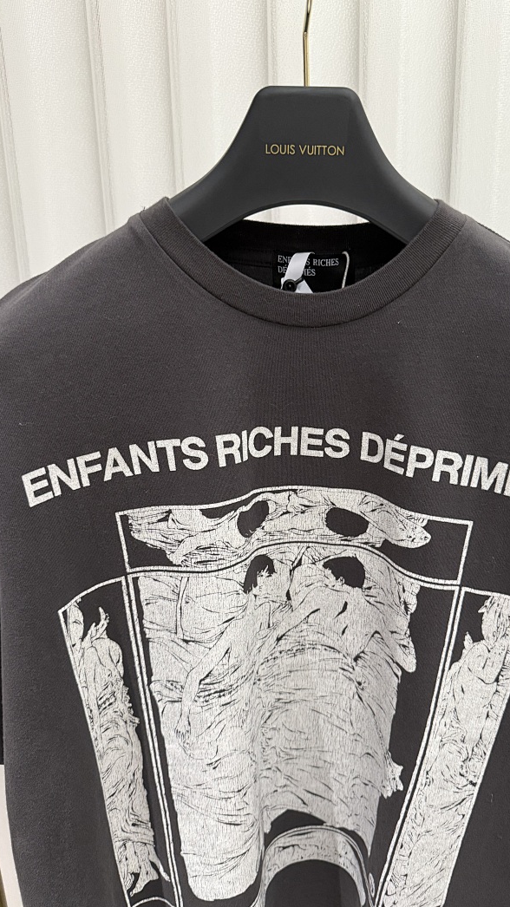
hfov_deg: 42.8
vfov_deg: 69.9
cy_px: 454
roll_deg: +1.3
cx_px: 291
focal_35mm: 27
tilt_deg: -16.2
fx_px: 649
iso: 400
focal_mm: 6.76
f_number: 1.78
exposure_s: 1/50
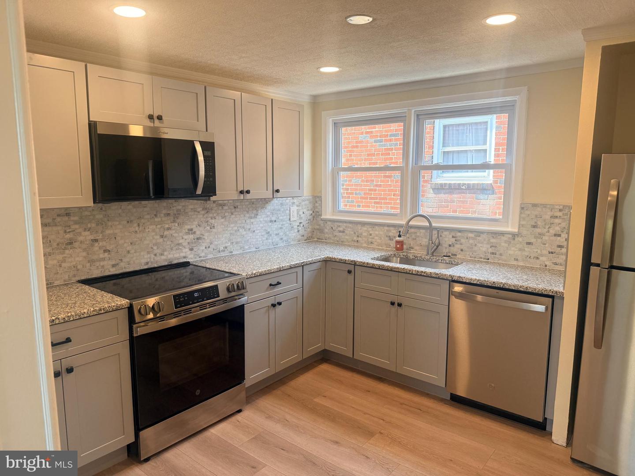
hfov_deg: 71.6
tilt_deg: -6.7
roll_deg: -1.1
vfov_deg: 56.8
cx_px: 318
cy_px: 238
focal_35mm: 24
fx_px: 440
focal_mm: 6.76
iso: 125
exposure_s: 1/228
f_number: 1.78
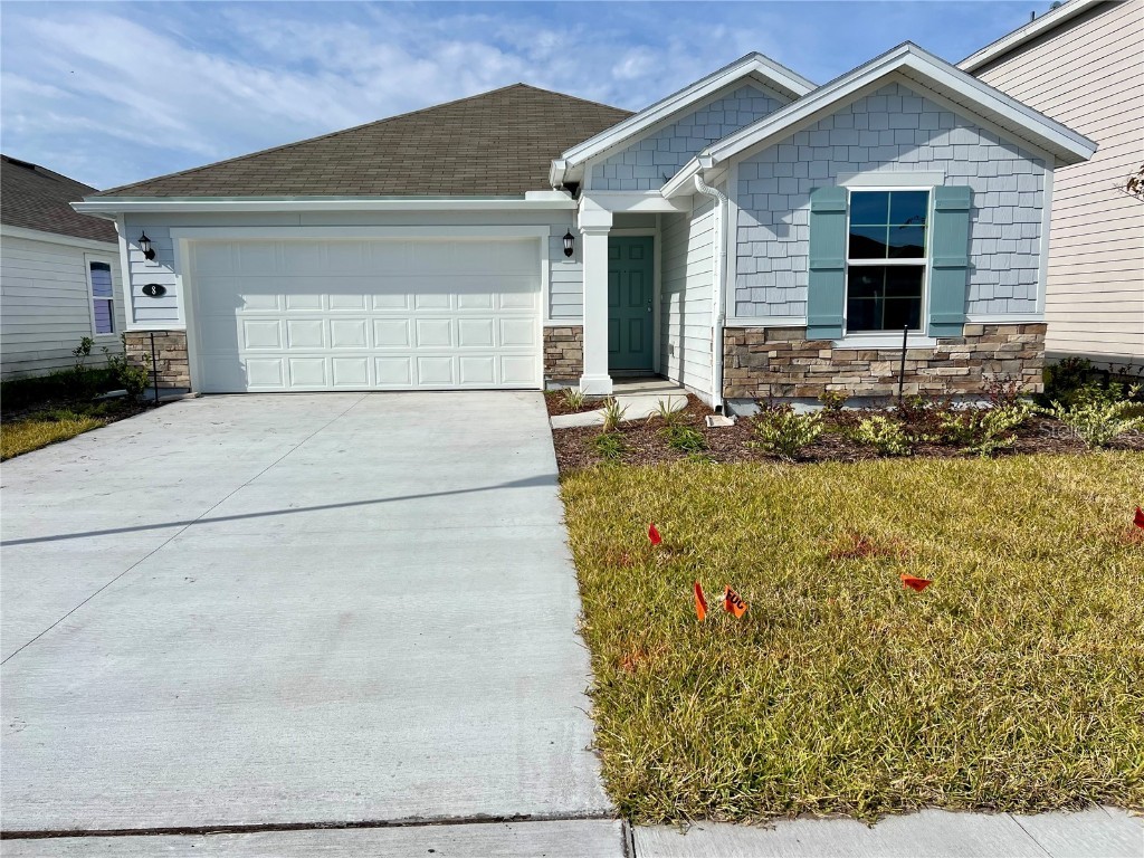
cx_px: 572
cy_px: 429
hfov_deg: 67.3
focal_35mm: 26
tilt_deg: -8.7
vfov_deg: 53.1
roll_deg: +0.9
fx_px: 859
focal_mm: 5.7
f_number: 1.5
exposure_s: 1/8000
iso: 50
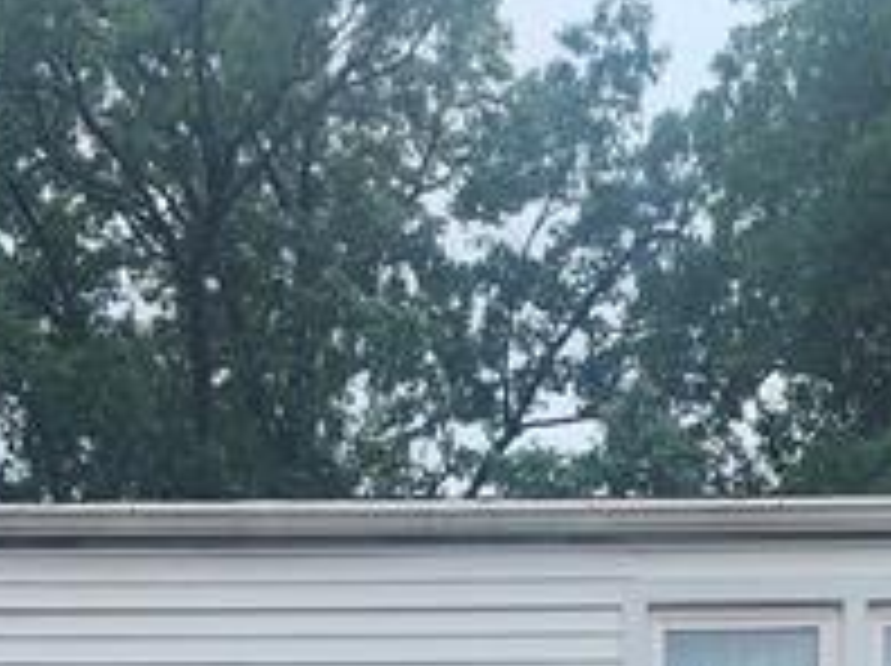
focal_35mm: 119
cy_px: 1559
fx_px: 3059
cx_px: 220
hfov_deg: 16.5
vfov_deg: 10.7
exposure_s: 1/476
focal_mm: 6.4
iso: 12
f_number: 1.8
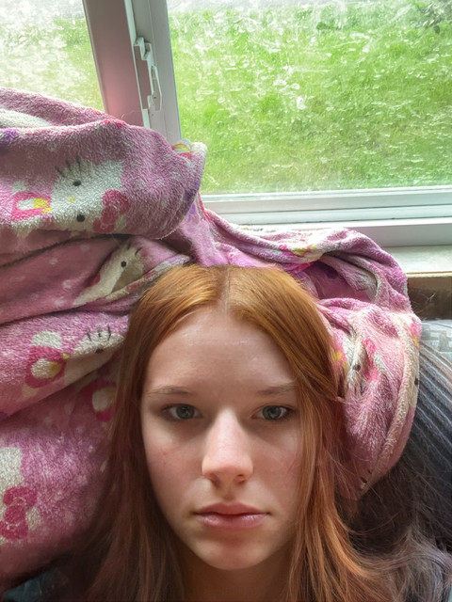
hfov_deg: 46.8
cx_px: 226
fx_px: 522
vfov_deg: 60.0
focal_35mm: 30
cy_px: 301
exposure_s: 1/30
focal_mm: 2.71
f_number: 2.2
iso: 500
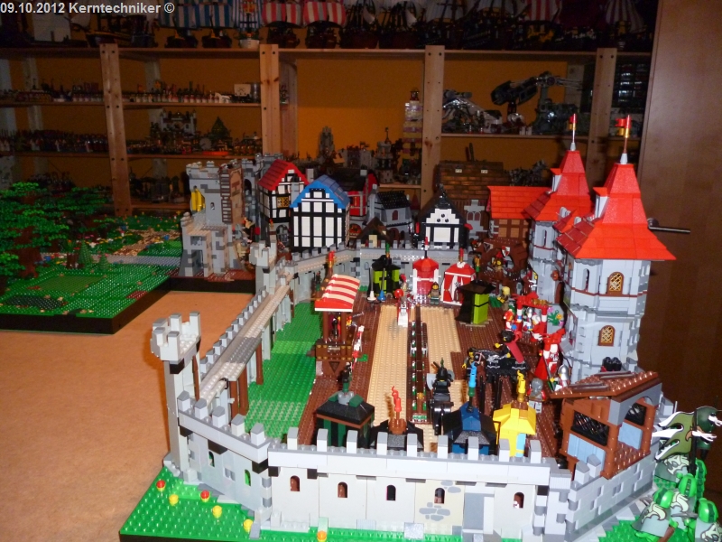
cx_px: 361
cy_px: 271
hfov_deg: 63.4
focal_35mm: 28
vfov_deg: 49.7
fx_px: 584
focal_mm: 5
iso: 320
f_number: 3.1
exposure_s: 1/60
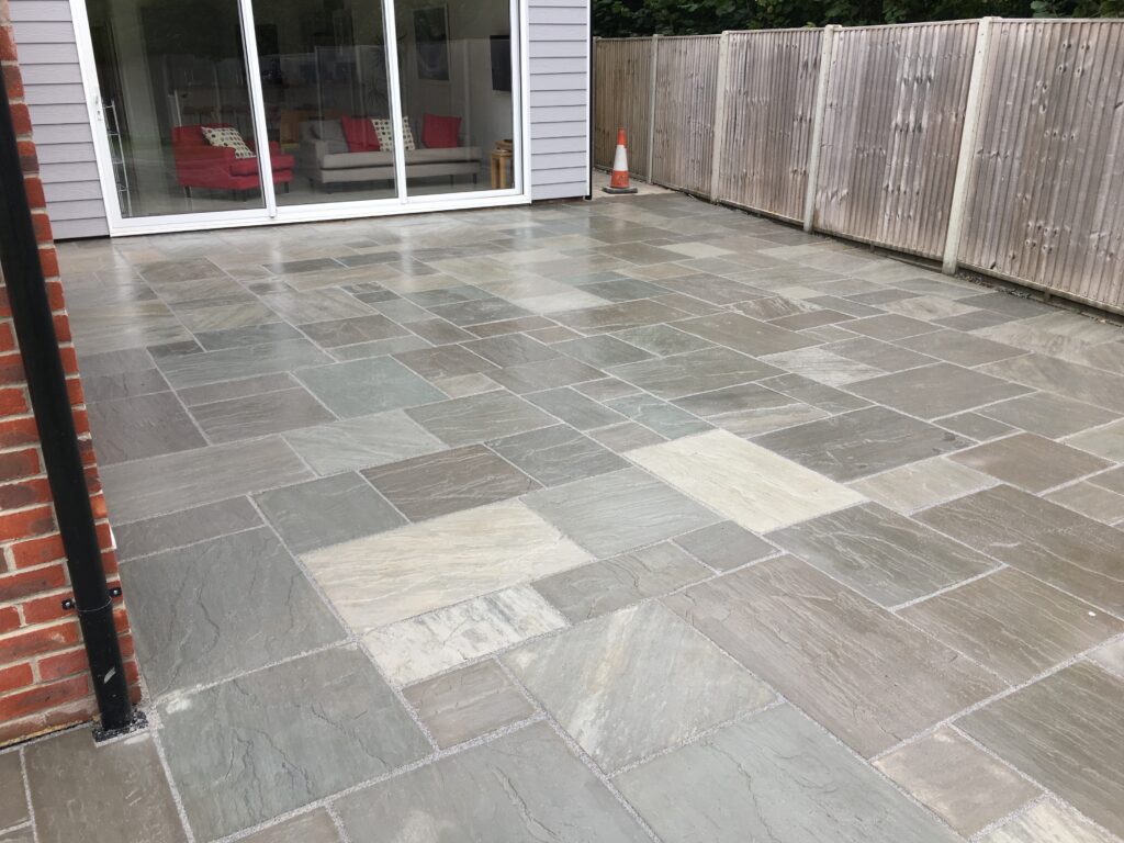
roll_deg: -0.9
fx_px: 942
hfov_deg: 61.7
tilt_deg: -20.4
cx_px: 562
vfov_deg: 48.2
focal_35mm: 29
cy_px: 422
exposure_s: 1/149
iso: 25
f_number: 2.2
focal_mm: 4.15
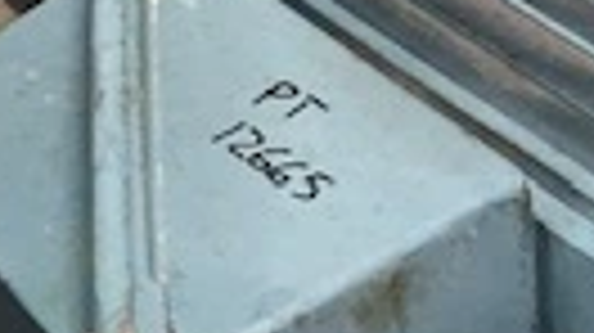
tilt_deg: -39.2
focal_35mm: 137
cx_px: 765
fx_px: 2156
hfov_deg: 15.0
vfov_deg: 8.8
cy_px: 184
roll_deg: +2.7
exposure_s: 1/9
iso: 100
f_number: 1.8
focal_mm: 4.25
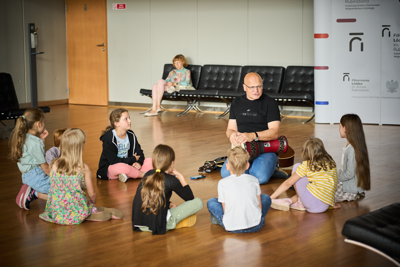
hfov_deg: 23.9
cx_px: 200
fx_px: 945
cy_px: 134
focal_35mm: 85
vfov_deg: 16.1
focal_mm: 85
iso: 2000
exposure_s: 1/320
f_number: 2.8
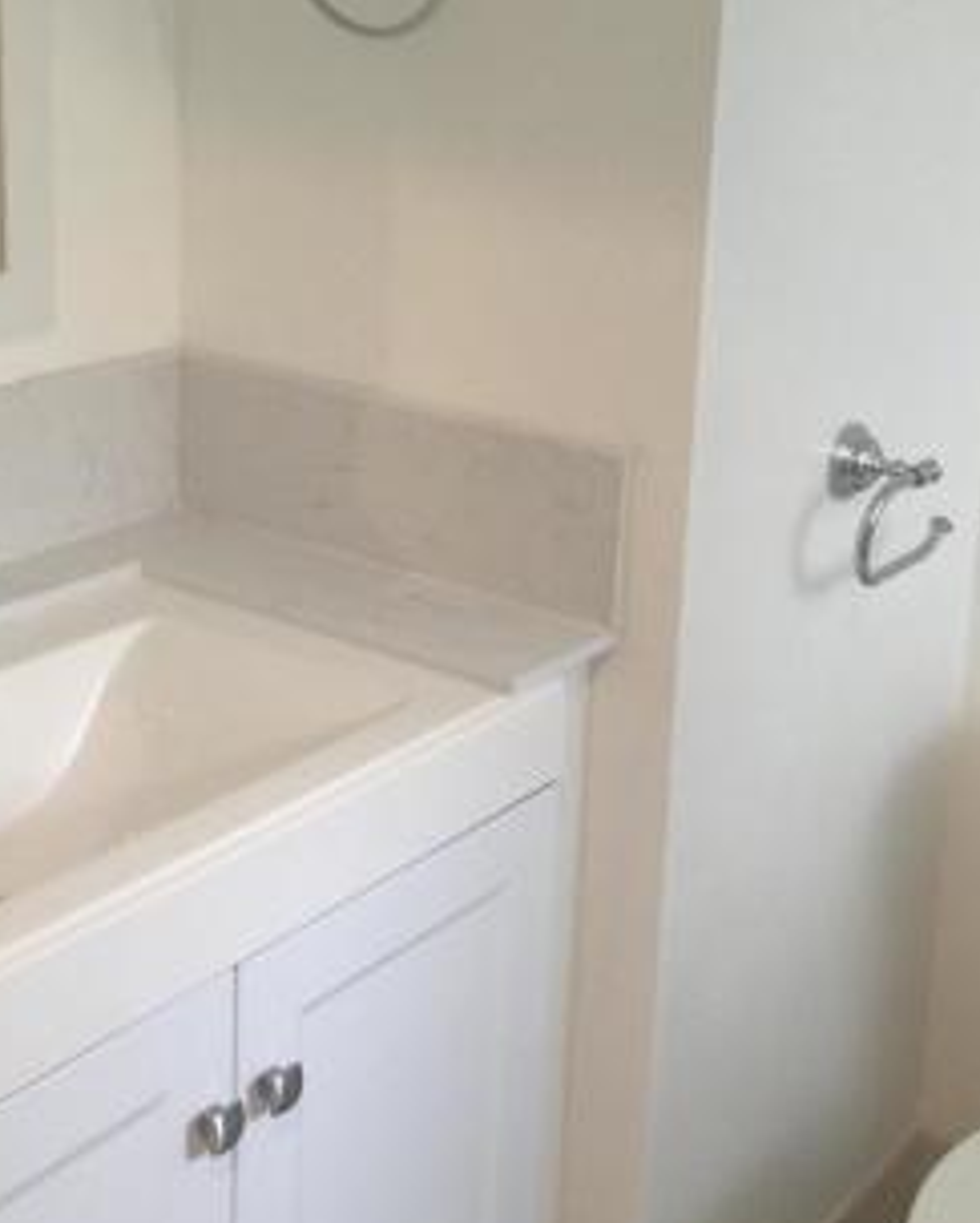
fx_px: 2027
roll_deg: -1.1
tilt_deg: -15.6
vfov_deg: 33.4
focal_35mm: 56
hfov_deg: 27.2
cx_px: 436
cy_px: 492
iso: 50
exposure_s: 1/30
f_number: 2.2
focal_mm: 4.15
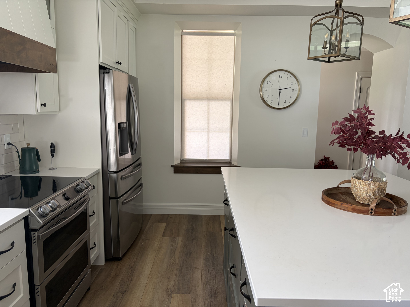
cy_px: 154
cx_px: 205
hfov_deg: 67.3
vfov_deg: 53.1
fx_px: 308
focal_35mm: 26
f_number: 1.6
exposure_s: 1/122
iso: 100
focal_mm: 5.96
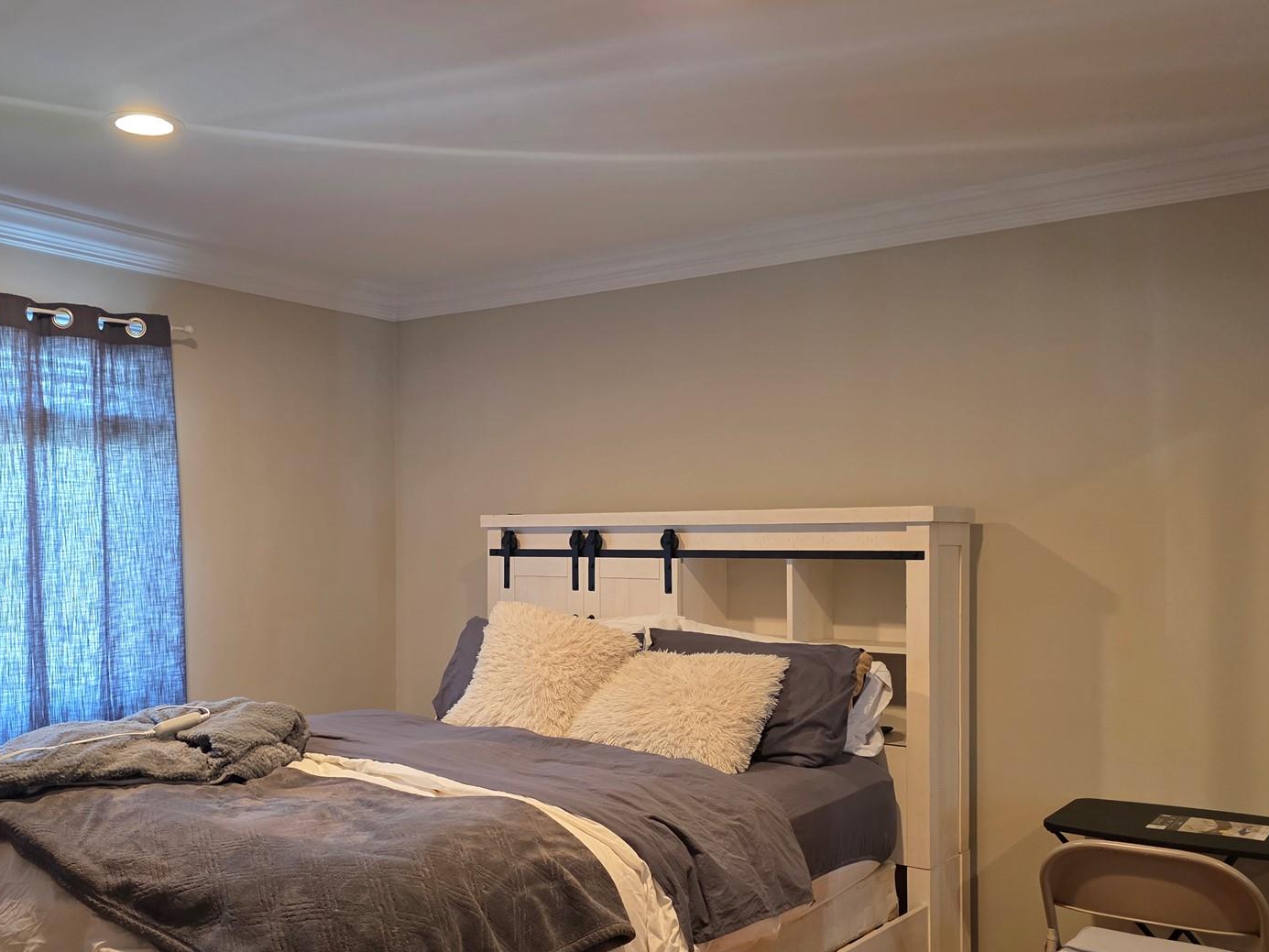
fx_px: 1247
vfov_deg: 41.6
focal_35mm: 34
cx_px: 505
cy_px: 572
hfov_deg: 53.6
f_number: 1.7
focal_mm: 6.3
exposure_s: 1/120
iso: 400
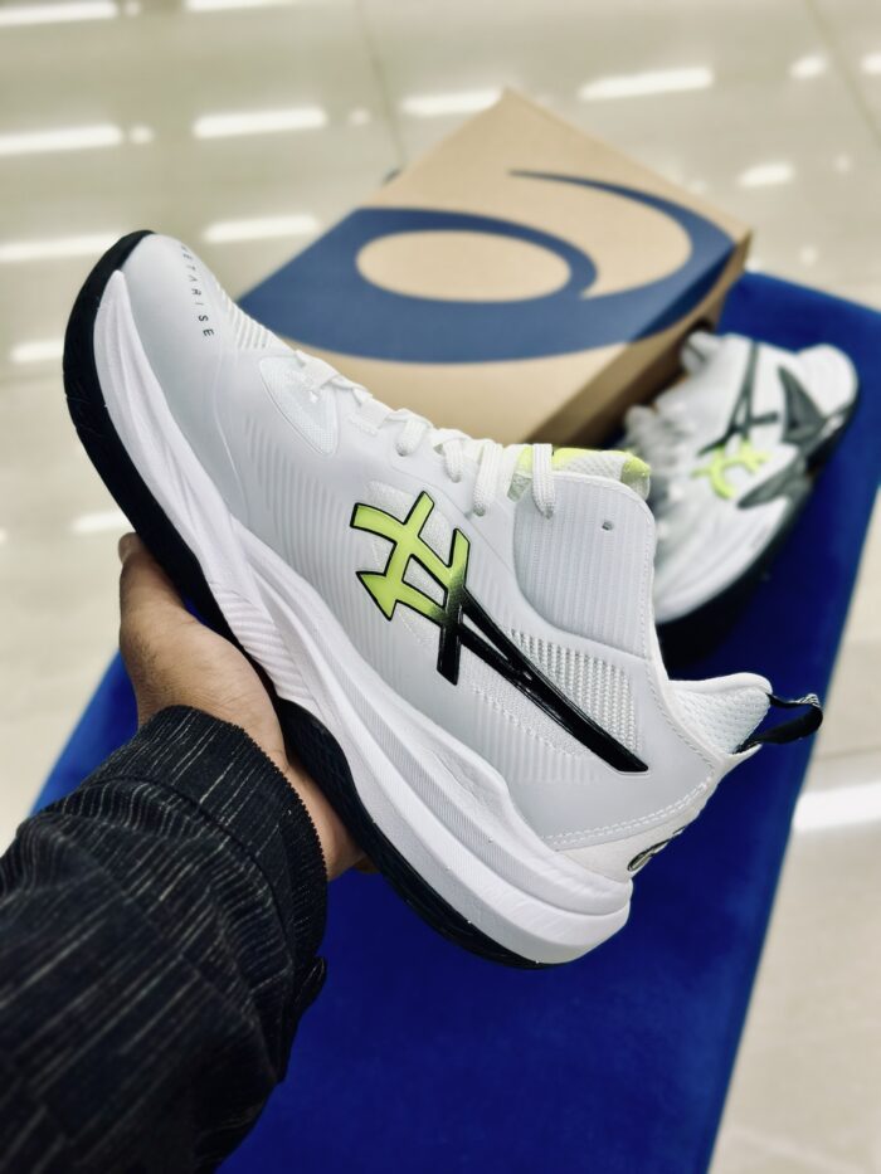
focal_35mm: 48
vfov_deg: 39.7
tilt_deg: -55.1
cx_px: 440
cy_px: 587
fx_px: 1628
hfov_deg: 30.3
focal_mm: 6.86
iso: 64
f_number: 1.78
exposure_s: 1/134
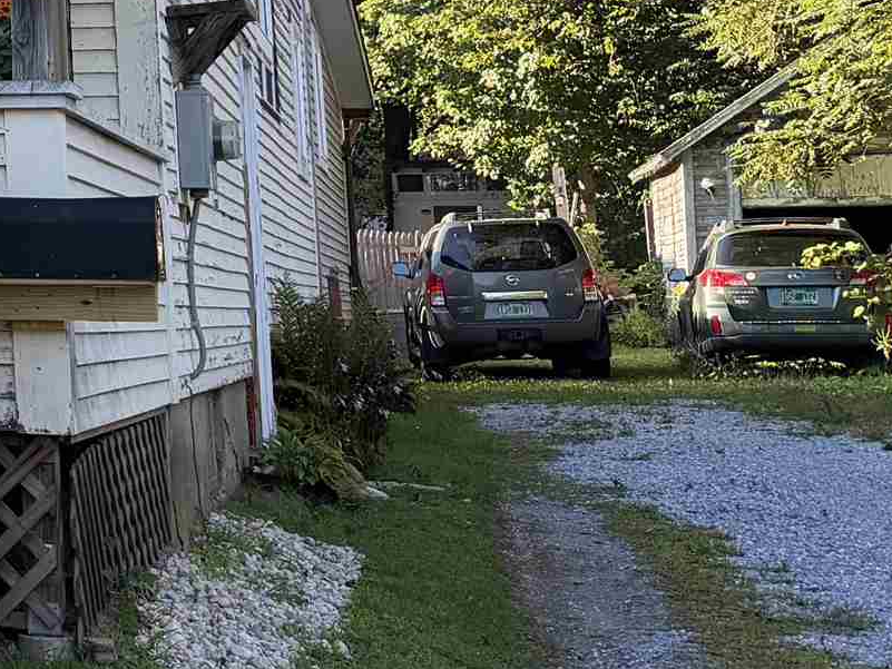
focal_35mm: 92
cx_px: -576
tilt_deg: +9.6
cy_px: -105
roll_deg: +0.3
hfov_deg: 18.1
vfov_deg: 15.5
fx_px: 2371
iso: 100
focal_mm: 6.76
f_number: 1.78
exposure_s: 1/532
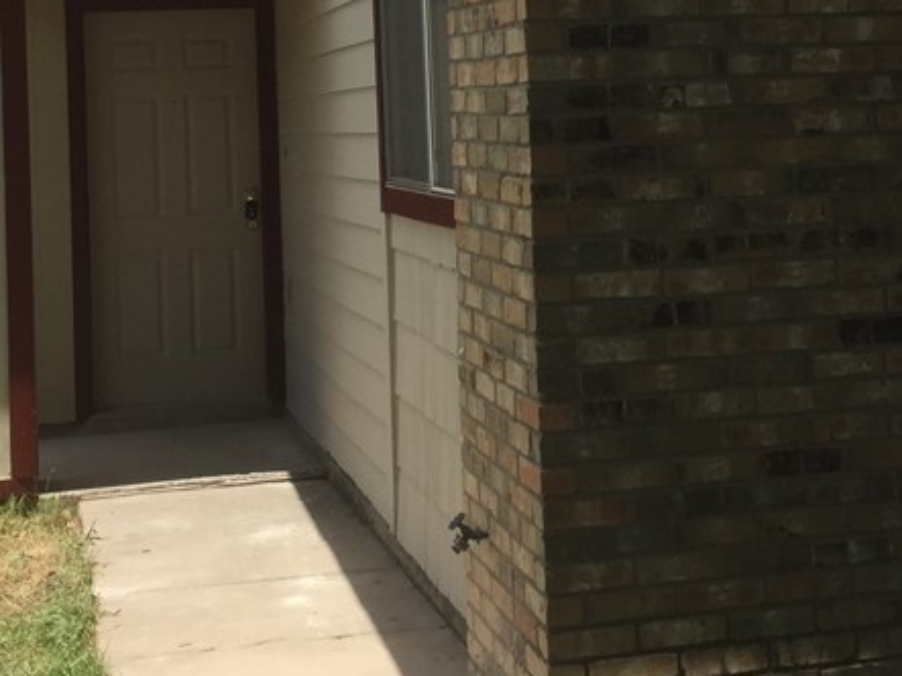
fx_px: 1745
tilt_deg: +4.0
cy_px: 65
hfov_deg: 28.9
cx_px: 515
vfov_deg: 21.4
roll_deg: -0.5
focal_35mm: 67
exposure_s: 1/1647
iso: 32
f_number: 2.2
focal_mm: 4.15
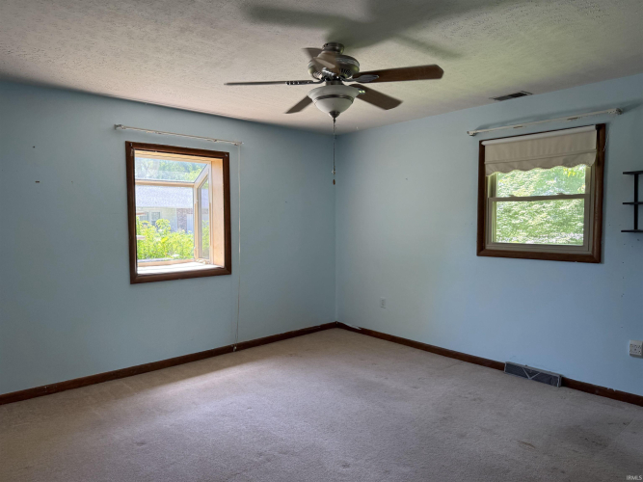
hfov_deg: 71.6
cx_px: 322
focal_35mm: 24
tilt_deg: -2.4
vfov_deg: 56.8
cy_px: 241
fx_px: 446
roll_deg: +0.6
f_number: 1.78
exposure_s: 1/121
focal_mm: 6.76
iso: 80
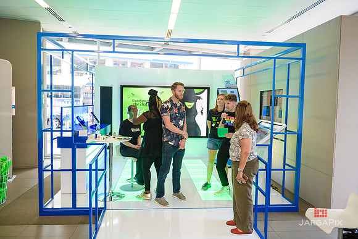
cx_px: 179
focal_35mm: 28
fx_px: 278
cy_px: 120
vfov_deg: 46.4
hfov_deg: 65.5
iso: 400
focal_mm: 28
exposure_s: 1/125
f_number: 3.2
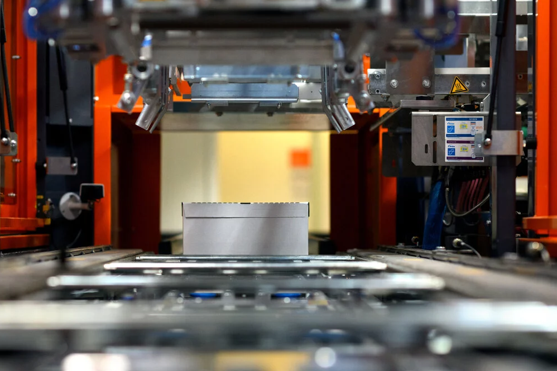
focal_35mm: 109
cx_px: 229
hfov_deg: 18.7
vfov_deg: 12.6
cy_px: 212
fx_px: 1686
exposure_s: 1/400
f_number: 2.8
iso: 2000
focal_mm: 85
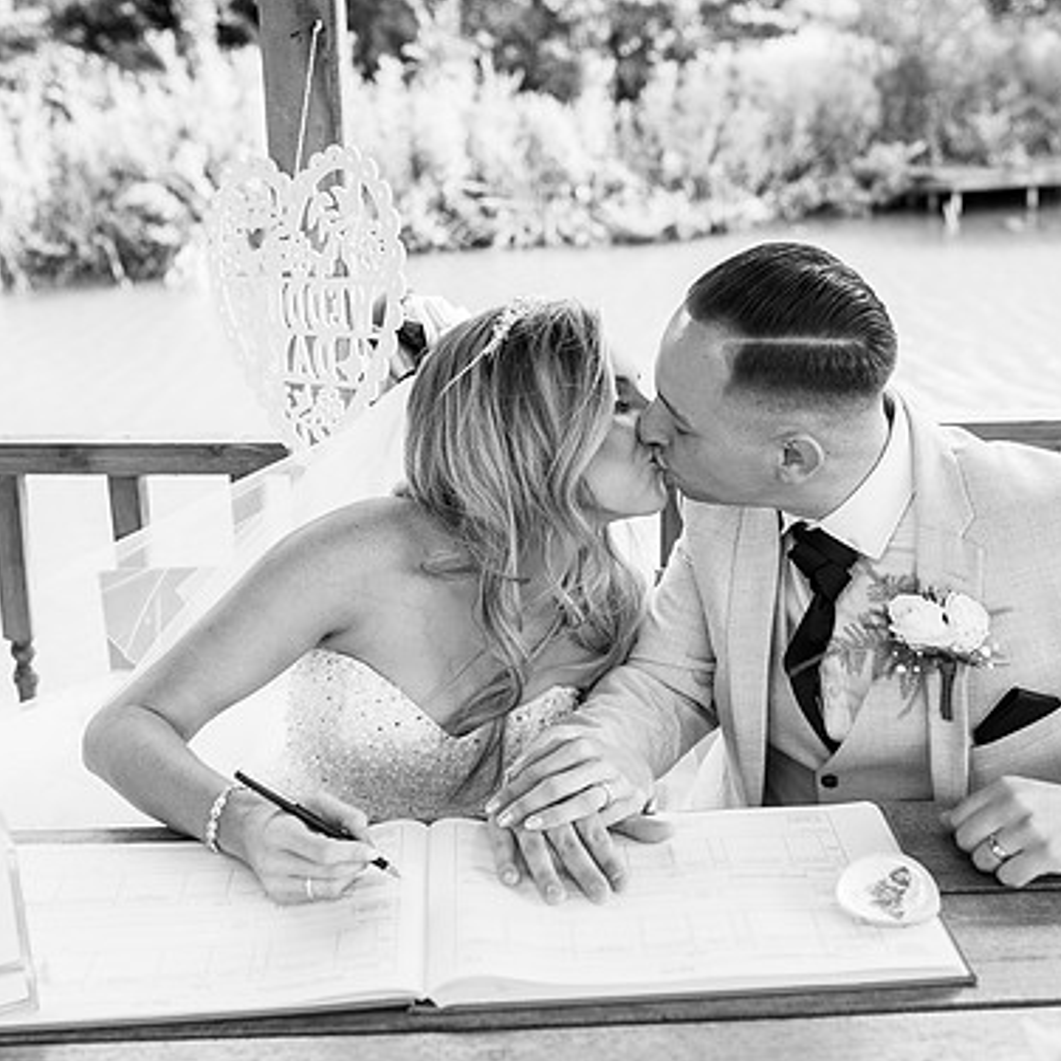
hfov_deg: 36.1
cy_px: 525
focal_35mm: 47
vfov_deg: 36.1
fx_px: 1630
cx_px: 543
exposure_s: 1/250
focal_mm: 35
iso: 125
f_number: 3.5
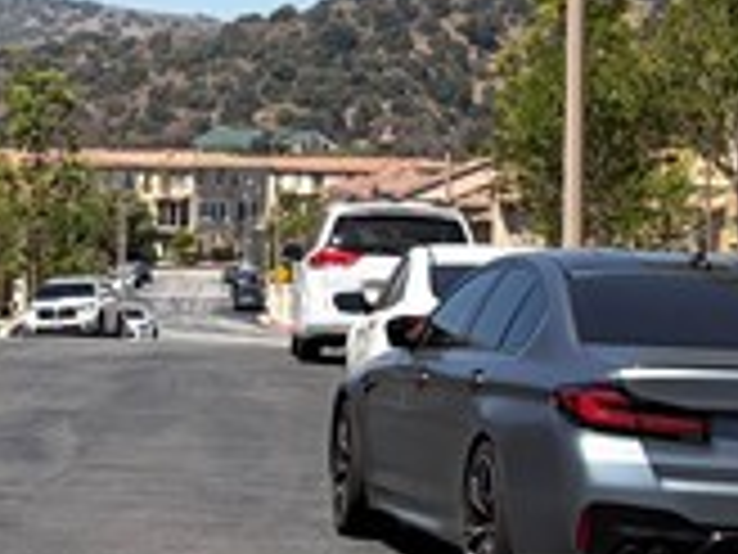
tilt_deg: +0.6
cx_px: -9
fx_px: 3454
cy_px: 117
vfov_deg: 9.1
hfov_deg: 12.1
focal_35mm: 162
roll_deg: +0.4
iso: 50
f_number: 1.6
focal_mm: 5.96
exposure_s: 1/3279
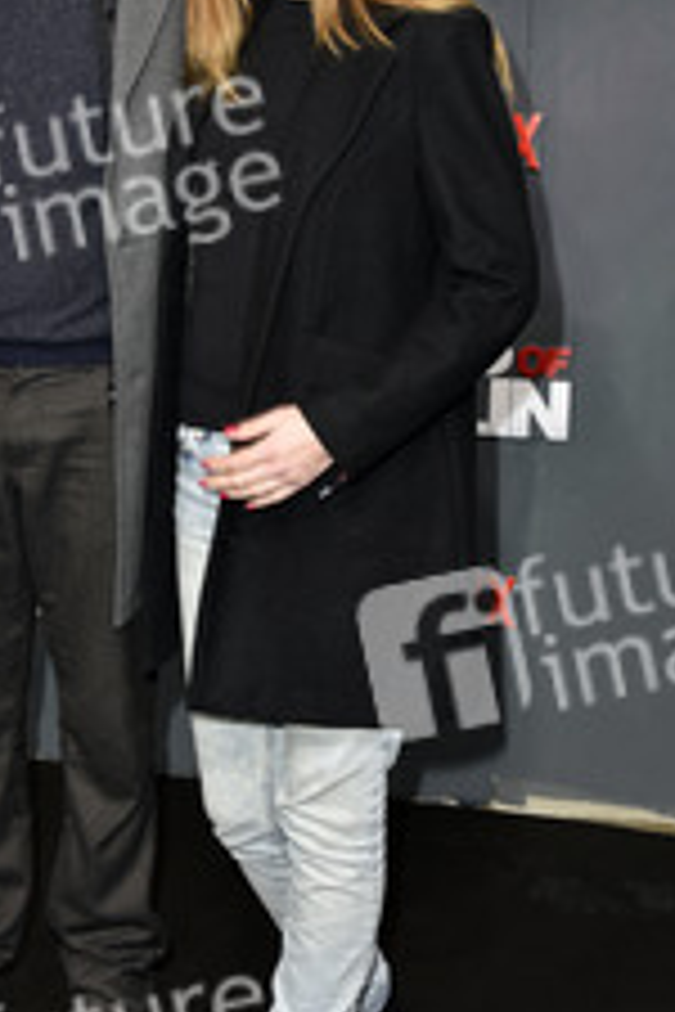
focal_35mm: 64
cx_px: 180
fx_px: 1800
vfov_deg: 31.3
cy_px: 409
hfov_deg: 21.1
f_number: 5.6
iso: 250
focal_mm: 36
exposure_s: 1/200
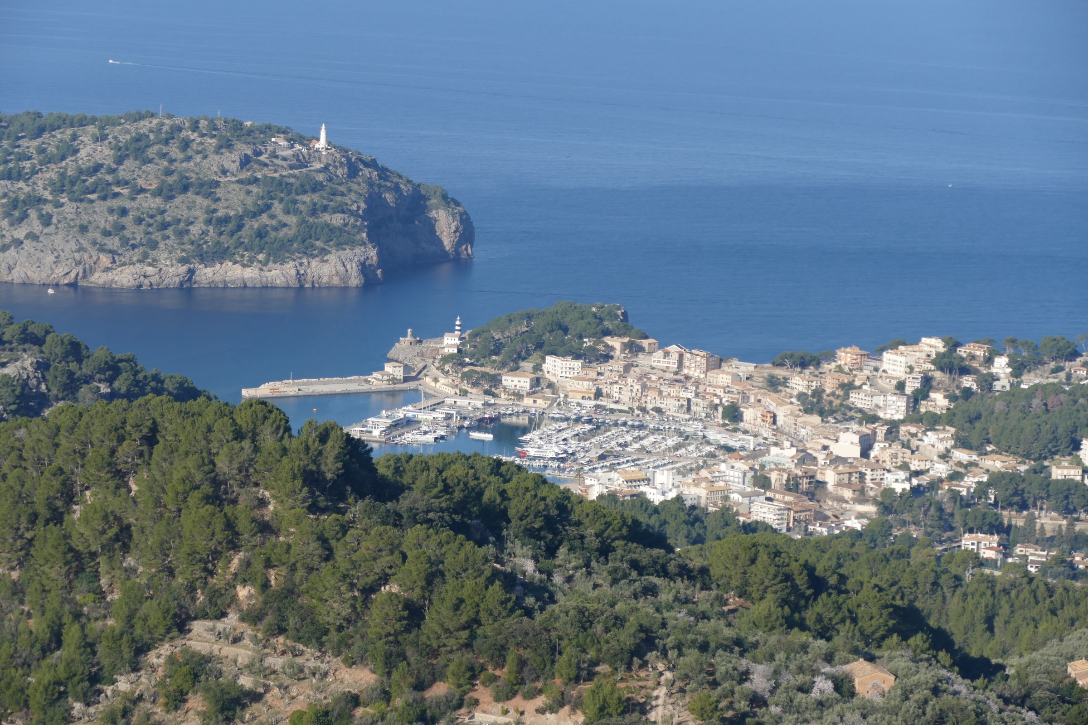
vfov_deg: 9.5
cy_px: 362
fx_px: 4352
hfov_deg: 14.3
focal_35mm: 144
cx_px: 544
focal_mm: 52.4
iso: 125
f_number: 3.9
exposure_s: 1/1000
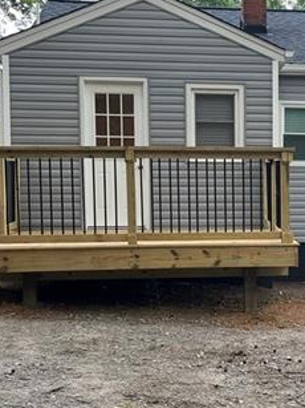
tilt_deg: -4.7
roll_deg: +0.7
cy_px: 246
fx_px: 764
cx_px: 268
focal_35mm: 65
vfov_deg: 29.8
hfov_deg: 22.1
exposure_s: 1/271
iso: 50
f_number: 1.6
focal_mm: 5.1
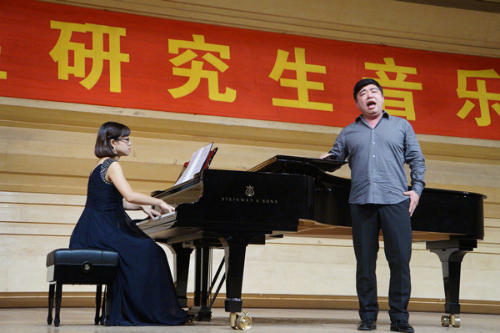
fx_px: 895
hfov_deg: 31.2
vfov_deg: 21.0
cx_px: 250
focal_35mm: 64
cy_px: 166
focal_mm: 43
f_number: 4.5
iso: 2000
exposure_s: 1/160
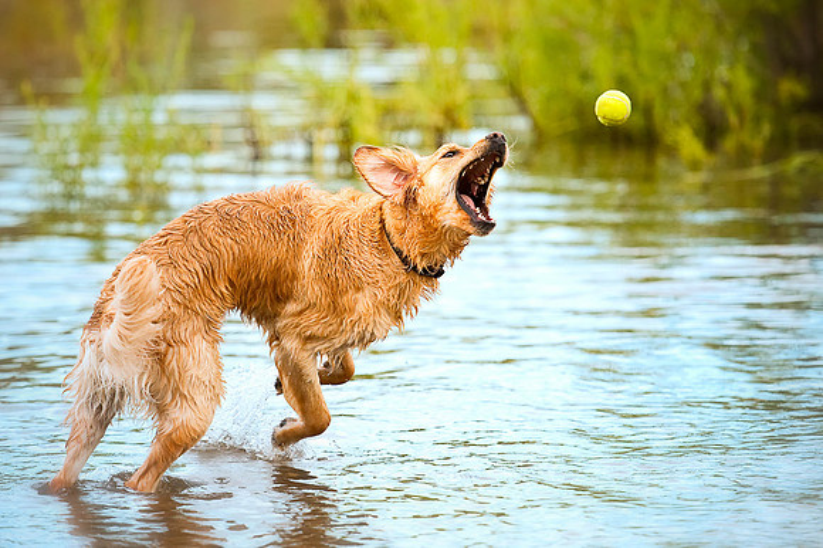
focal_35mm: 175
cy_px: 274
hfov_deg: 11.8
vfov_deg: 7.8
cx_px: 412
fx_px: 3998
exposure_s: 1/3000
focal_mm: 175
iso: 1600
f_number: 2.8
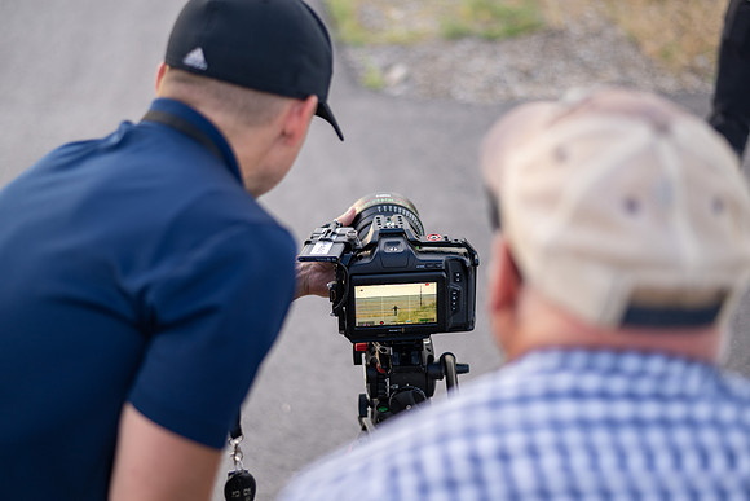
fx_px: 1042
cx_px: 375
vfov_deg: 27.0
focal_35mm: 50
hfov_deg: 39.6
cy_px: 250
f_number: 1.8
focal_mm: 50
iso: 200
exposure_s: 1/640
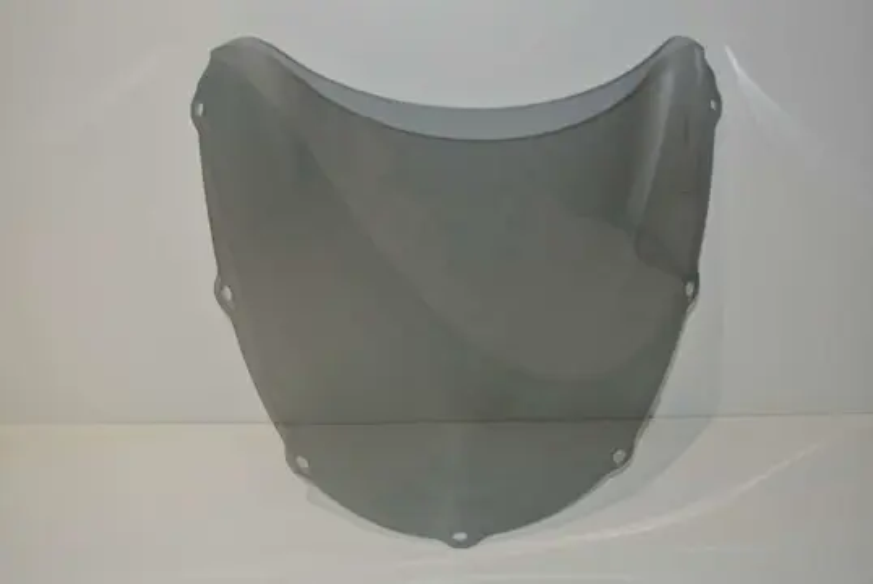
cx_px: 436
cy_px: 292
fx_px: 874
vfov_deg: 37.0
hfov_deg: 53.1
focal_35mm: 36
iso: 200
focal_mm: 13.6
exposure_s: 1/60
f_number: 4
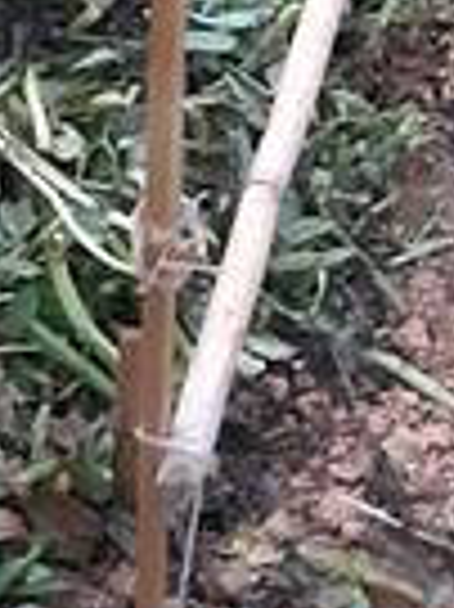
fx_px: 1349
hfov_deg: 17.9
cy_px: -9
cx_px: -126
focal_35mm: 77
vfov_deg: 24.2
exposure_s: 1/17
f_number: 1.7
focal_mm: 3.93
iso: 640
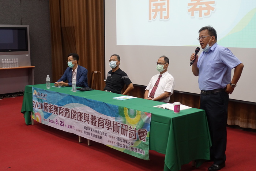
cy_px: 86
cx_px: 128
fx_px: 348
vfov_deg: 27.5
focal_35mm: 49
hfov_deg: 40.3
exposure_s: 1/50
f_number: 2.8
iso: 500
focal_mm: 18.1
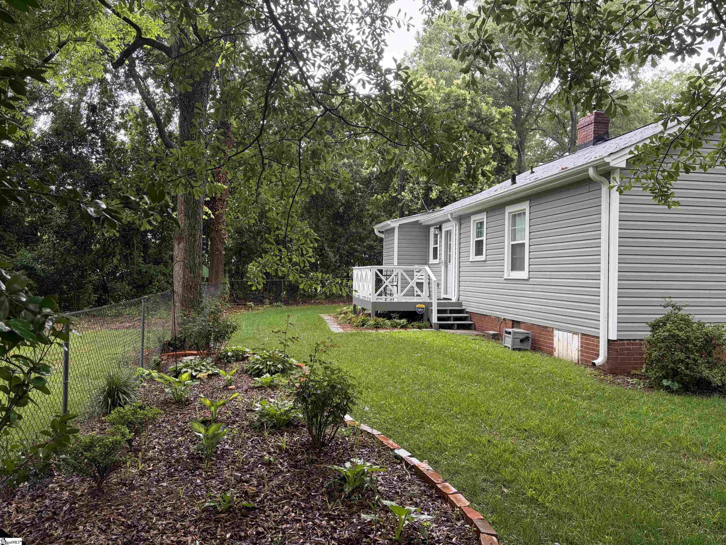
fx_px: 545
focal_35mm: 26
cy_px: 272
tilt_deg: -0.2
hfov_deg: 67.3
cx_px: 363
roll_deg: -0.8
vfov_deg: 53.1
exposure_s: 1/218
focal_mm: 5.96
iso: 100
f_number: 1.6
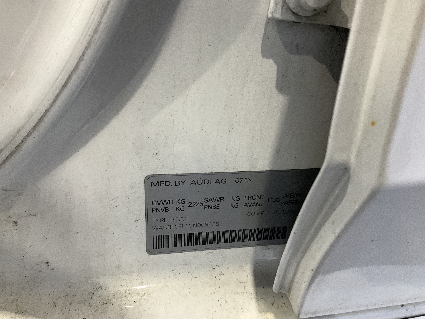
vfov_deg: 48.2
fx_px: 356
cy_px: 160
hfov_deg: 61.7
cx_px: 212
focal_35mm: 29
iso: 64
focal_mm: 3
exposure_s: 1/60
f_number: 1.8
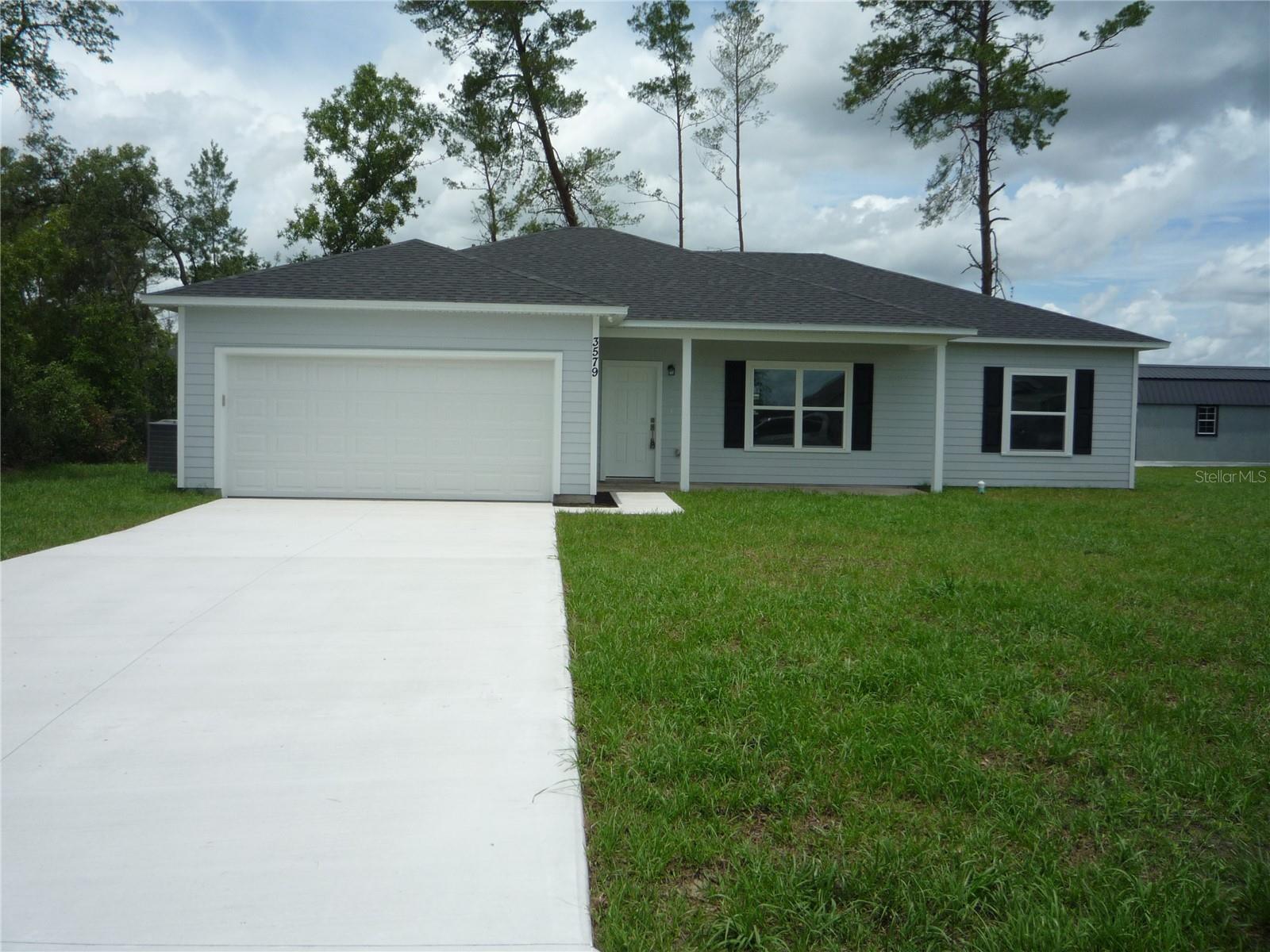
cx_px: 635
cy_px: 476
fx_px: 1101
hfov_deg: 60.0
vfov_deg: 46.8
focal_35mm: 30
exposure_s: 1/640
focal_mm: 5.2
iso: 100
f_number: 5.6
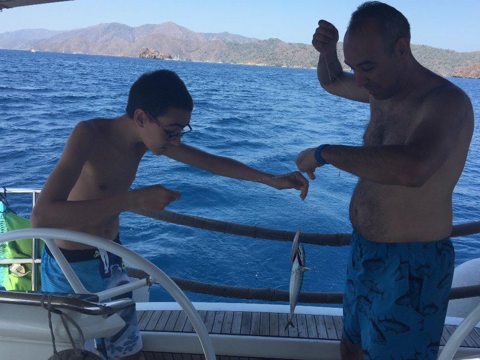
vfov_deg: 44.1
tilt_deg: -11.9
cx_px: 245
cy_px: 171
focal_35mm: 32
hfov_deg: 56.8
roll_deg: -4.9
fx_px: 444
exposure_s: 1/1014
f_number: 2.2
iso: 32
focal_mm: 4.15
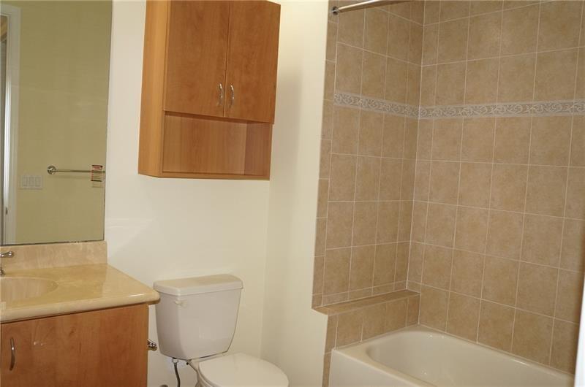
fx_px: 487
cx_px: 292
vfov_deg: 43.4
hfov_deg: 62.0
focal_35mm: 30
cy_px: 194
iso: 800
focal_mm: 20
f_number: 4
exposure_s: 1/160
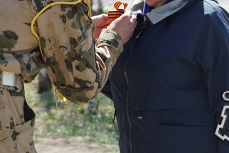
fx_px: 1310
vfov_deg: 6.6
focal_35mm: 206
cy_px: 0
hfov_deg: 10.0
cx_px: 43
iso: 100
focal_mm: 67
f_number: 6.3
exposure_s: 1/200
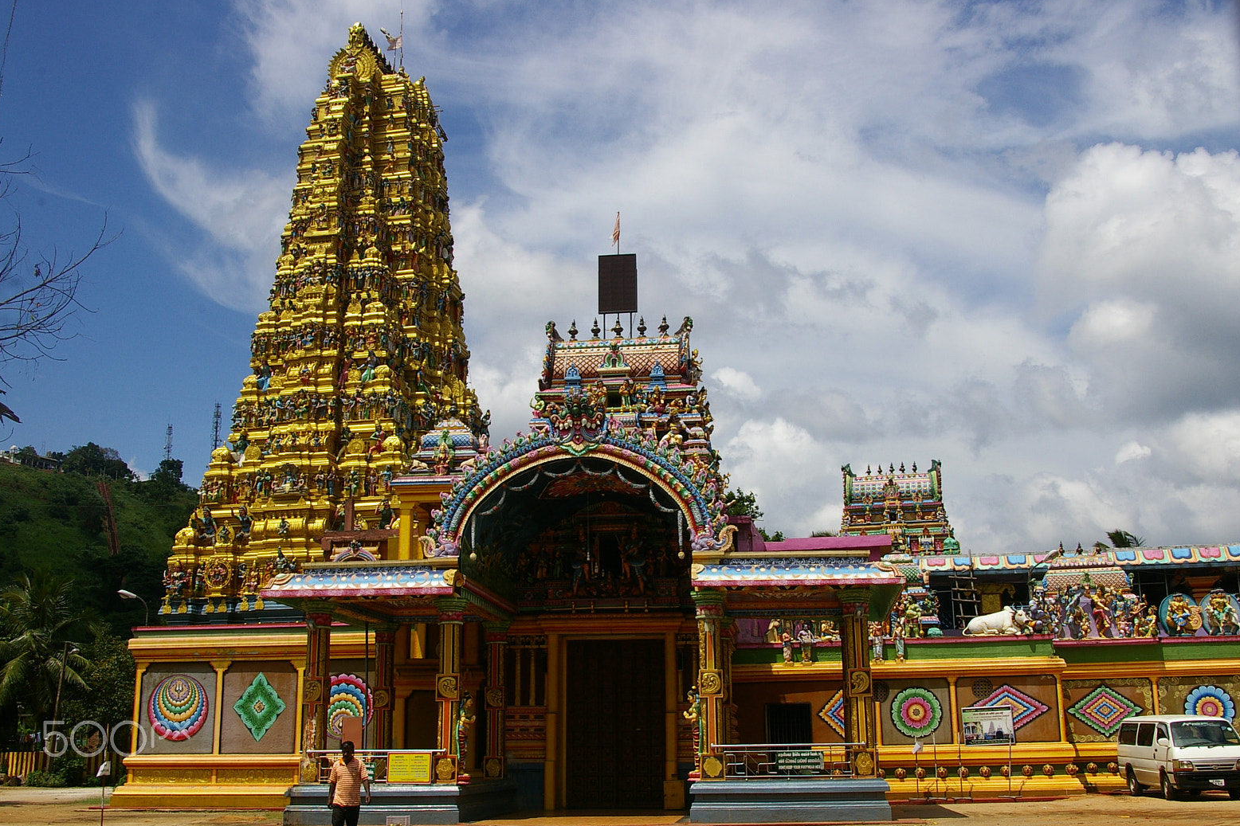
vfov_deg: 35.9
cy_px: 420
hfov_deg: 51.9
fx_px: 1274
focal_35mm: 37
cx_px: 630
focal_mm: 24
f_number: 13
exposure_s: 1/250
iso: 200
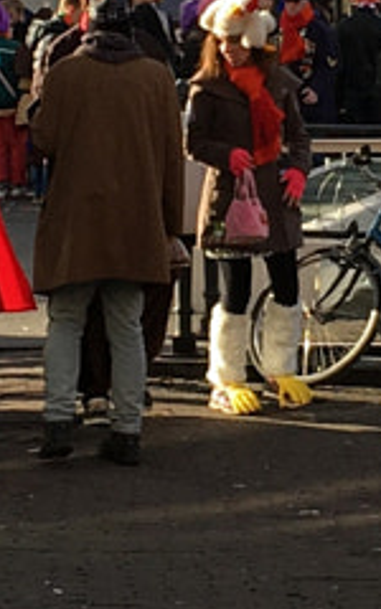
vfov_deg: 10.2
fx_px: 3406
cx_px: 257
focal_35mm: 205
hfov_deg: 6.4
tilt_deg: -1.4
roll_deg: +1.6
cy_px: 145
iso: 25
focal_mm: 4.15
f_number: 2.2
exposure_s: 1/411
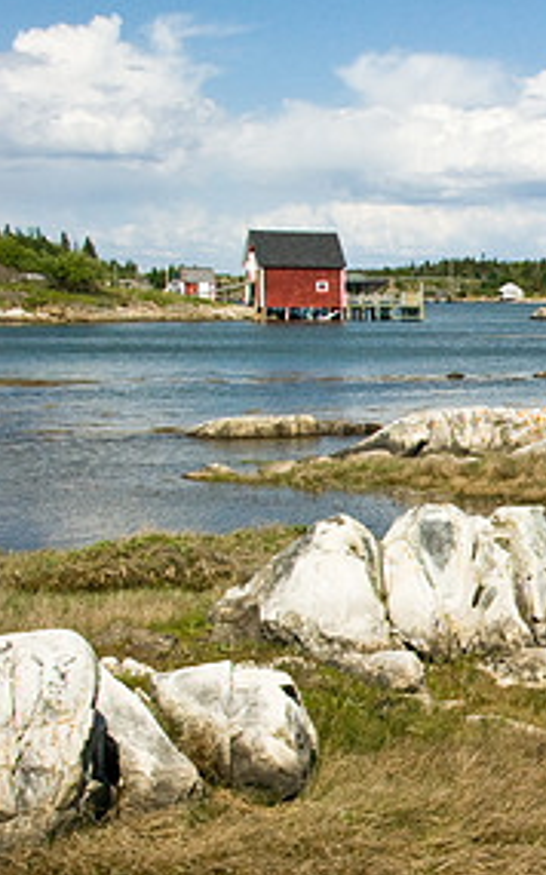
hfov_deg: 15.1
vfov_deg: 25.5
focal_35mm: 81
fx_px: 1929
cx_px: 788
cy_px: 546
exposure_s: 1/50
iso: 400
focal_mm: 26
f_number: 22
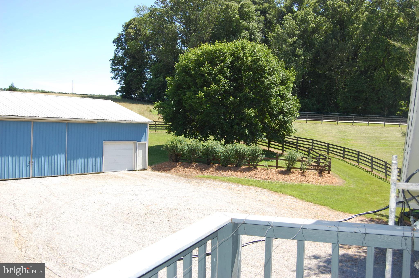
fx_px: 453
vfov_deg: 34.1
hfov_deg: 49.6
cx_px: 210
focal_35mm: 39
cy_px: 139
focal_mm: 26
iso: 280
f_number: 5.6
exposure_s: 1/500
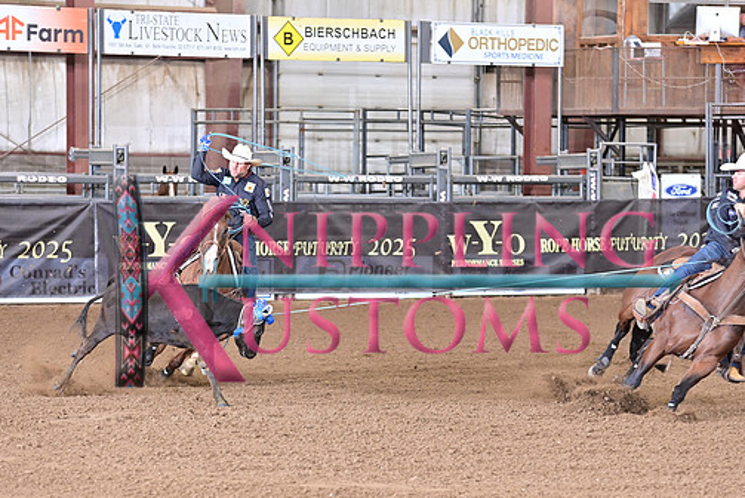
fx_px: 3582
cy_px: 279
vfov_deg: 7.9
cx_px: 388
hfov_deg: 11.9
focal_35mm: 173
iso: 2500
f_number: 3.5
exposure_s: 1/250
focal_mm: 150
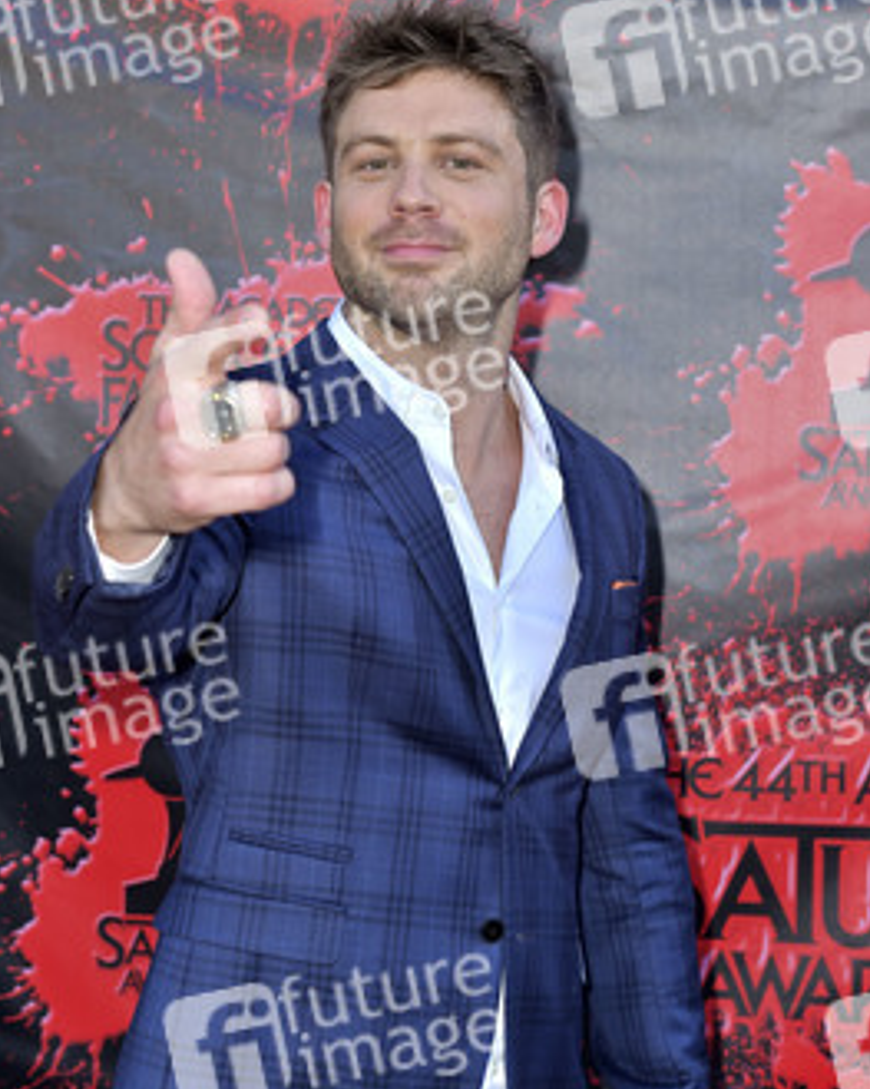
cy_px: 536
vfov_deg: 23.9
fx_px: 2576
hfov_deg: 19.2
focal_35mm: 80
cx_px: 432
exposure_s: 1/250
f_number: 6.3
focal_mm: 70
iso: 250
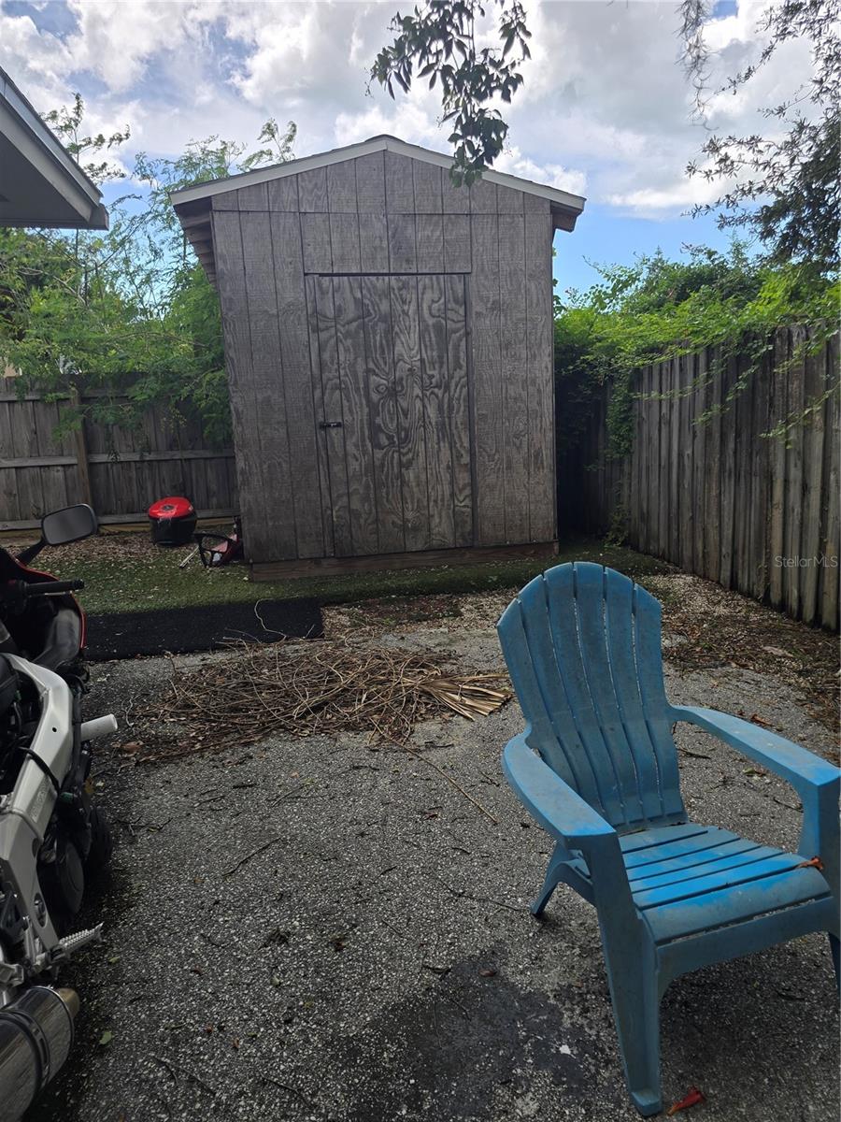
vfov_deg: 73.9
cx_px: 420
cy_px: 561
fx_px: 745
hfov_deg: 58.9
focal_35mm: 23
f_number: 1.7
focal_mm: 6.3
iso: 12
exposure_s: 1/260
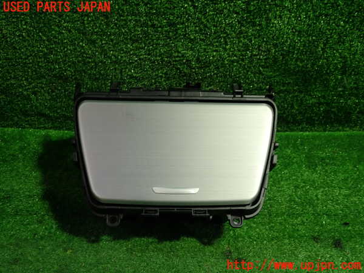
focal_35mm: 30
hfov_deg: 60.0
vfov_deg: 46.8
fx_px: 315
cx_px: 182
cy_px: 136
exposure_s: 1/50
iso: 200
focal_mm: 5.4
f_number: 2.3
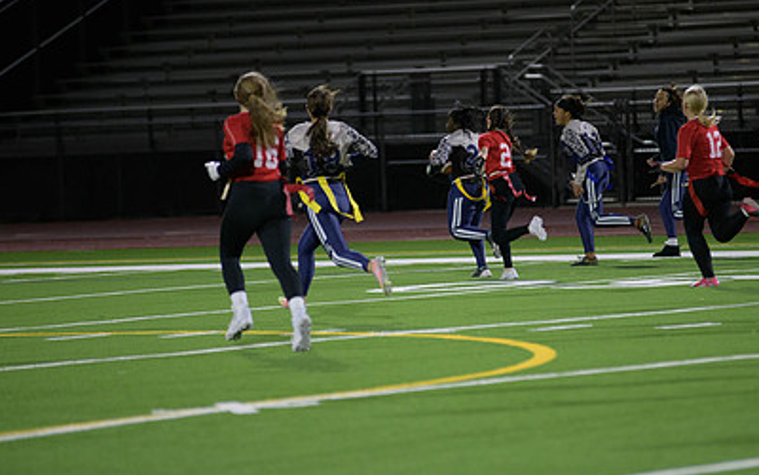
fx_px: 6123
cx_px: 450
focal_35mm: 296
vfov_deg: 4.4
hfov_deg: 7.1
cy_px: 208
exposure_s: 1/640
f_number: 2.8
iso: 2500
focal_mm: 200
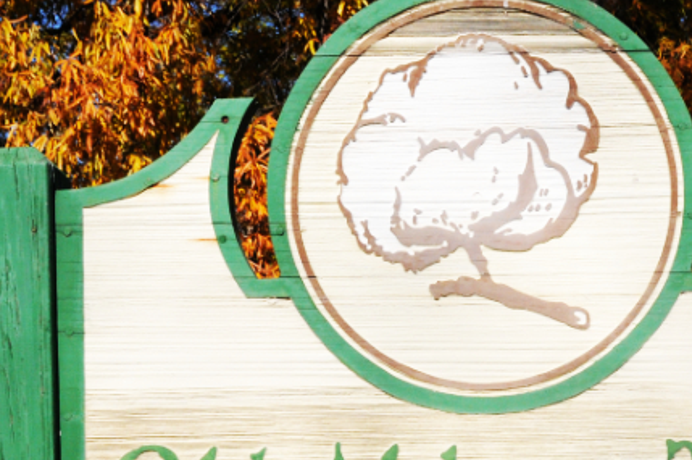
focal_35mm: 112
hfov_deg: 18.2
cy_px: 413
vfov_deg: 12.1
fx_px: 2150
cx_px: 481
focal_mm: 32
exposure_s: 1/1250
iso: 500
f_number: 14
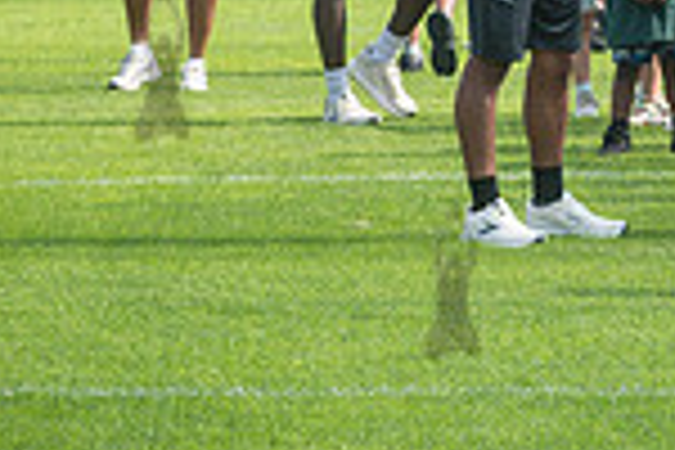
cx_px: 1030
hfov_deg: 4.0
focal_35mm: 513
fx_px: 9618
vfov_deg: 2.7
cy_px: 61
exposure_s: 1/400
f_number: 5.6
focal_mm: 125
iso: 160
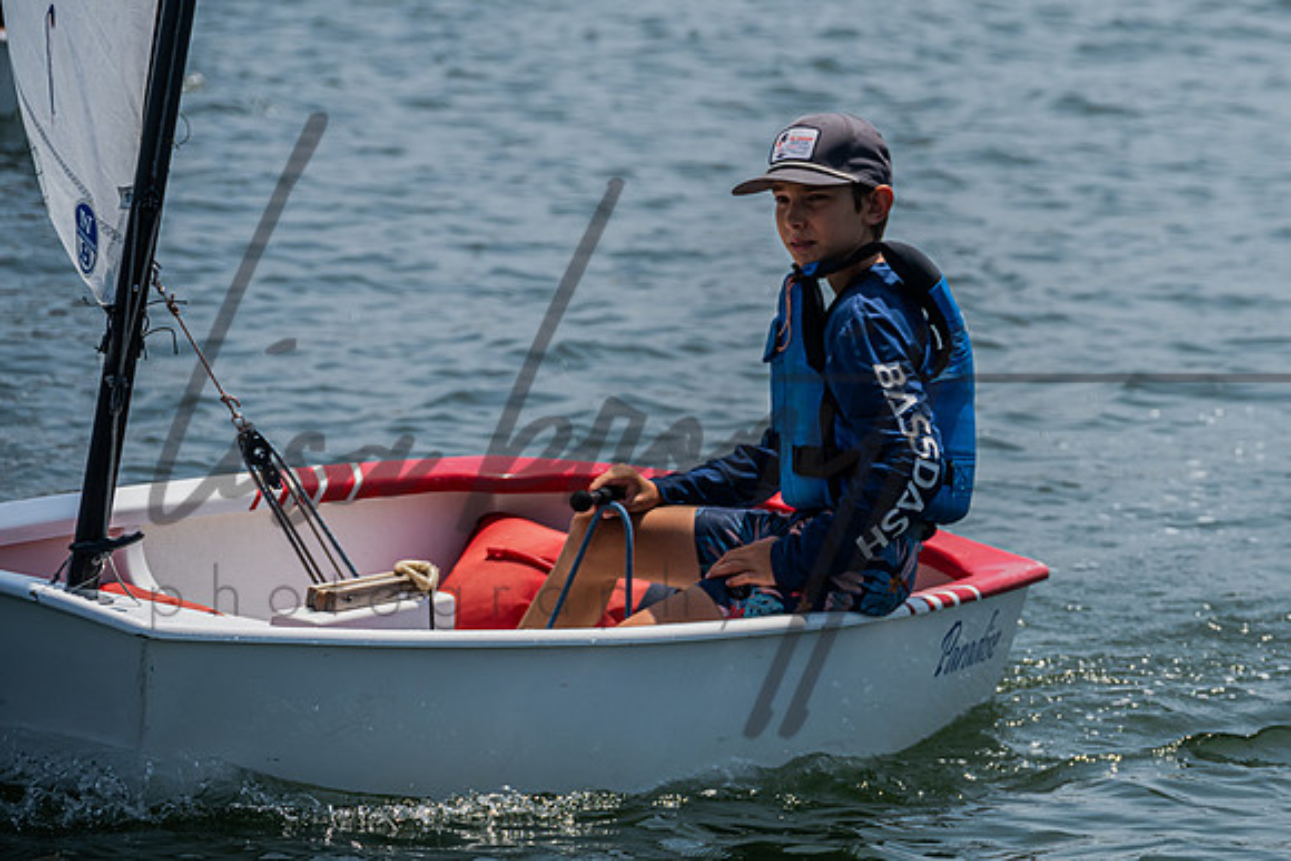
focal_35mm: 298
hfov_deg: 6.9
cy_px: 278
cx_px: 875
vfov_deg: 4.6
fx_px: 10693
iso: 320
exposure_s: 1/1600
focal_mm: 220
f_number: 8
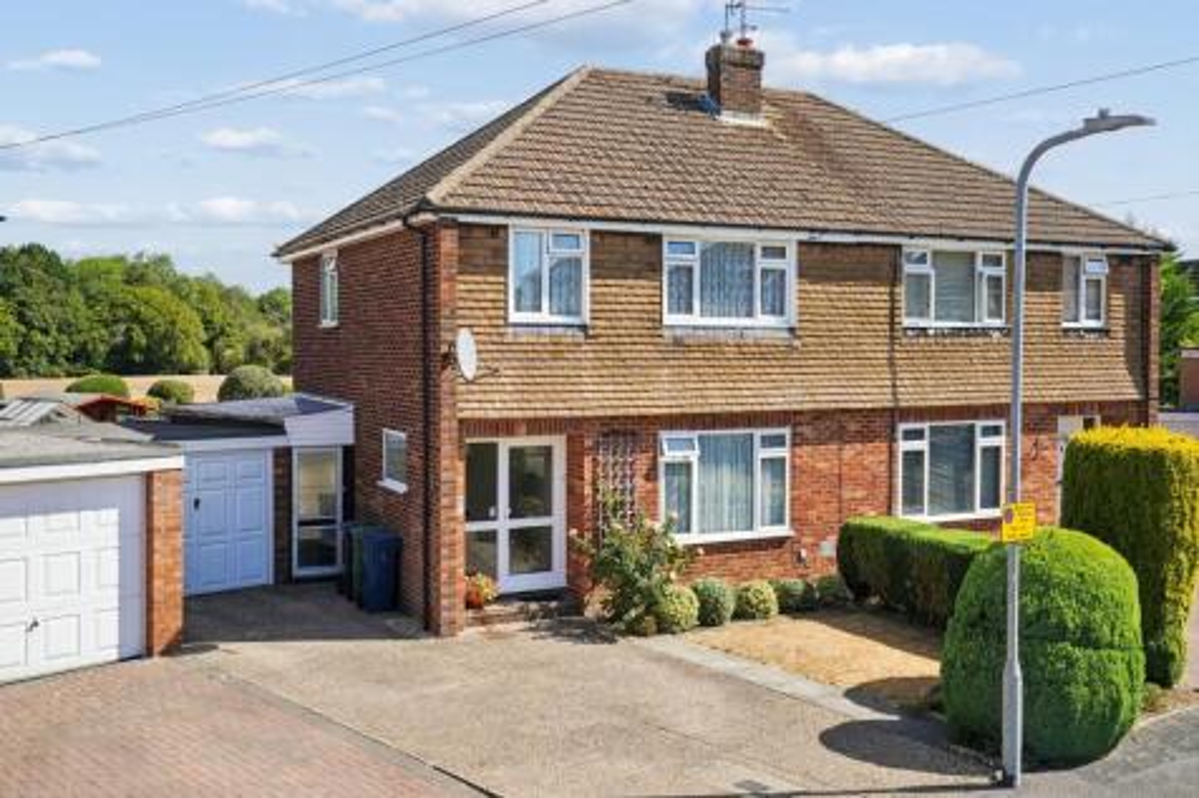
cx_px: 600
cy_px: 399
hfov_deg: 54.5
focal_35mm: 35
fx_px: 1165
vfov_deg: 37.8
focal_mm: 35
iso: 500
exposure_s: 1/1250
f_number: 8
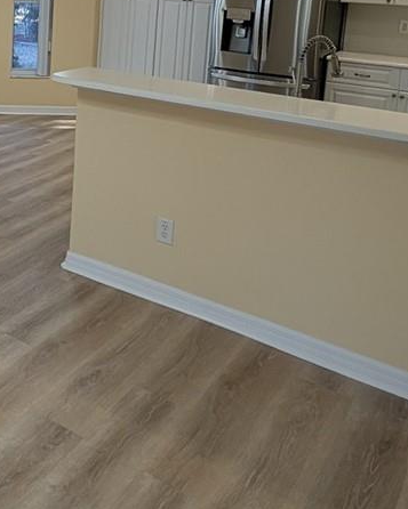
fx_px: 634
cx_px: -50
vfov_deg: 40.4
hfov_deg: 31.3
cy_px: 47
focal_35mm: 42
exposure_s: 1/120
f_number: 1.95
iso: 70
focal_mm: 2.23
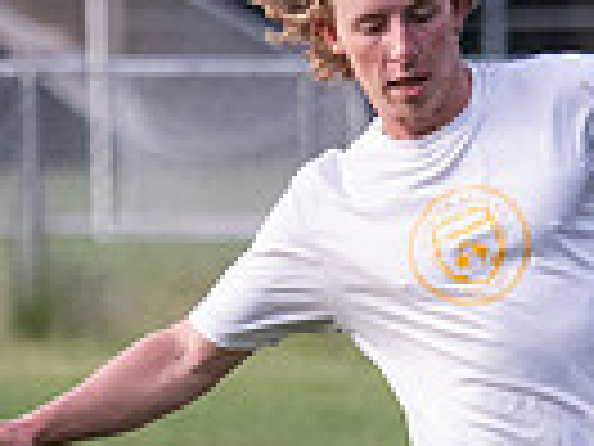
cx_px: 585
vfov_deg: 1.4
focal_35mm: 1058
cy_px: 484
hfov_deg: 1.9
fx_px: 18155
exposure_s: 1/1000
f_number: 2.8
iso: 1600
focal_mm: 120
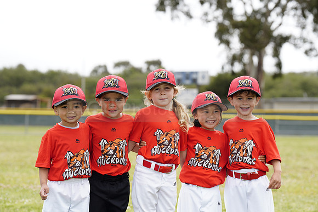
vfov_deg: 10.2
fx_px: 1193
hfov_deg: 15.2
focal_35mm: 135
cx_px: 159
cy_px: 106
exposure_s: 1/250
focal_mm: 135
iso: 100
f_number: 5.6
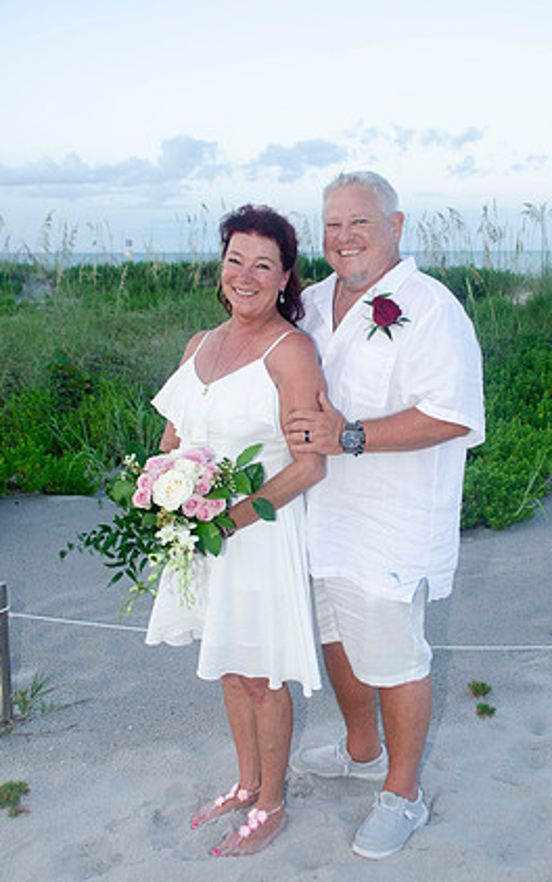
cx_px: 291
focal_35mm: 39
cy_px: 445
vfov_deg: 50.4
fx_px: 938
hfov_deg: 32.8
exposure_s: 1/50
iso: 200
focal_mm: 24
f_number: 5.6
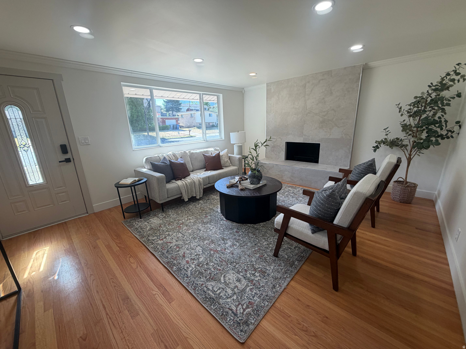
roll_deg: +1.0
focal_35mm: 14
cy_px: 174
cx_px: 233
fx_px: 188
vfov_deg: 85.7
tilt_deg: -16.5
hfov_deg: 102.1
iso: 80
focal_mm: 2.22
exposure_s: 1/120
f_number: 2.2
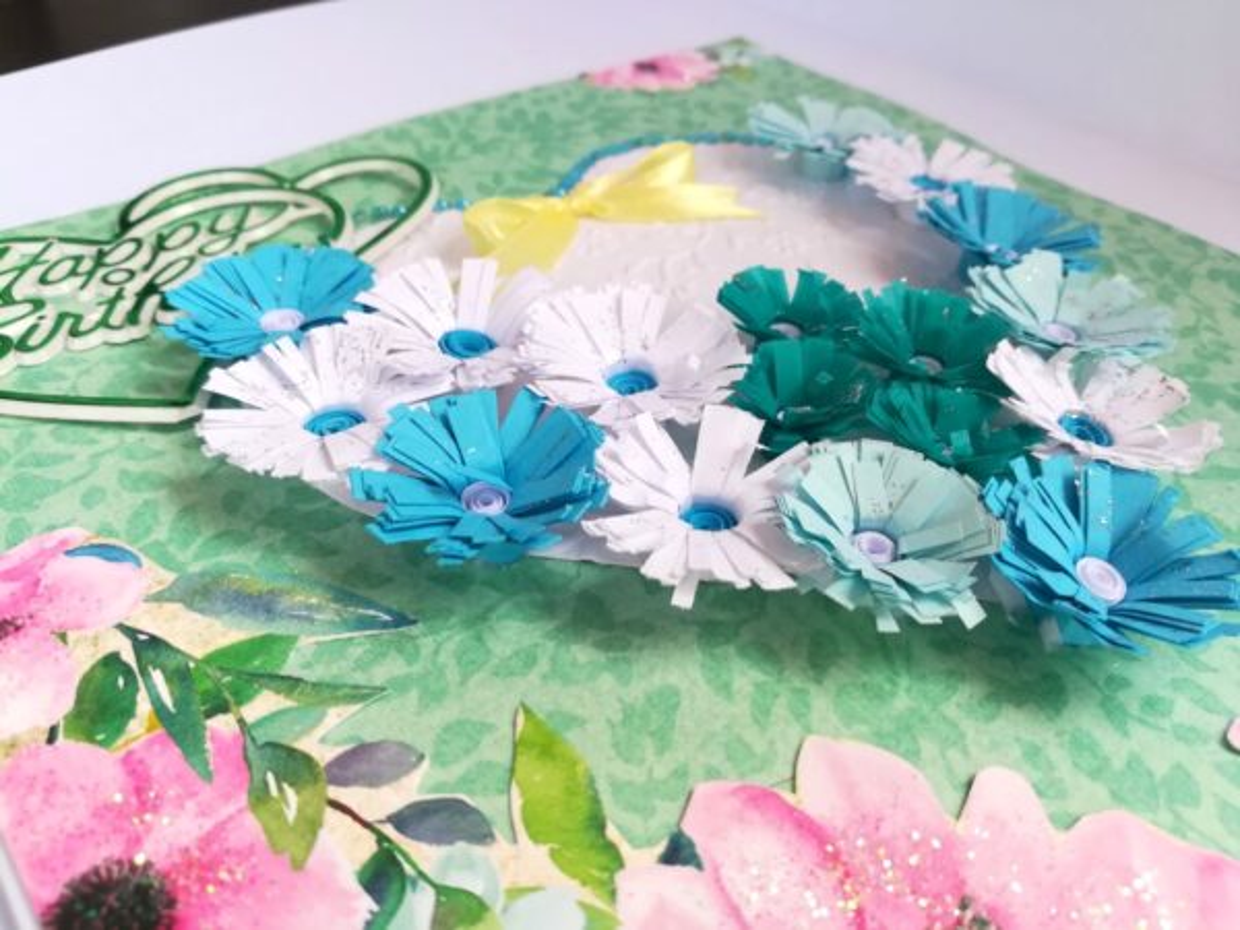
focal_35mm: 26
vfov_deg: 53.1
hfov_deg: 67.3
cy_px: 465
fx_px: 931
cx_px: 620
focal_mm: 3.83
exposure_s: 1/100
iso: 50
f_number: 2.2
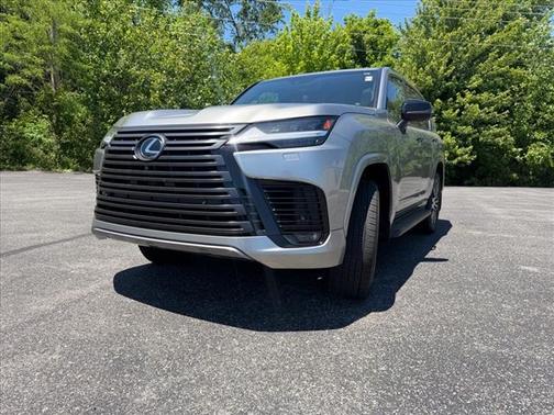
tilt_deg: -7.3
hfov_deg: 71.6
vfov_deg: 56.8
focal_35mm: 24
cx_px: 277
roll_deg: -4.7
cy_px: 208
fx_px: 384
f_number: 1.78
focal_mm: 6.76
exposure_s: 1/2169
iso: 80
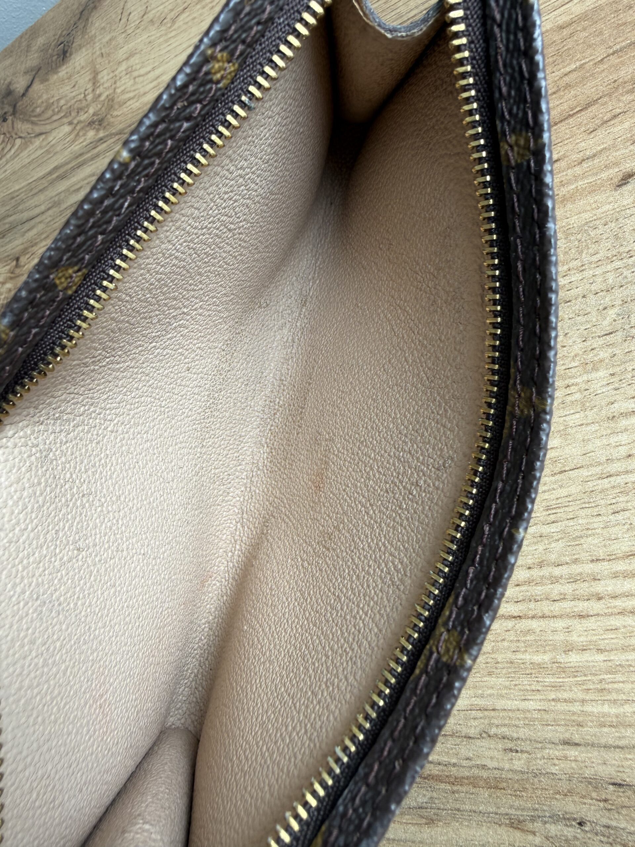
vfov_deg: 71.6
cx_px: 318
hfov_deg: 56.8
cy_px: 424
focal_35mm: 24
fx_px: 587
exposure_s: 1/125
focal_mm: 2.22
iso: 40
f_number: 2.2
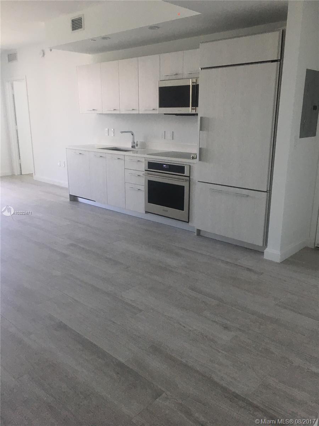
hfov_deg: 48.2
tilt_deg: -13.6
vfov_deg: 61.7
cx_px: 160
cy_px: 213
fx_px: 356
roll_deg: -0.5
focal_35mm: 29
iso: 25
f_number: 2.2
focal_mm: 4.15
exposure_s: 1/30
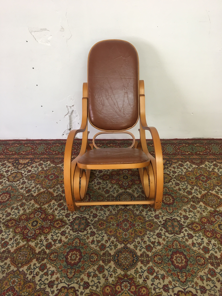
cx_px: 111
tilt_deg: -35.8
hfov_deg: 48.2
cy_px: 148
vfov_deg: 61.7
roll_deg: +3.9
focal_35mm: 29
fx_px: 248
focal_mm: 4.15
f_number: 2.2
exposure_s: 1/33
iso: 125
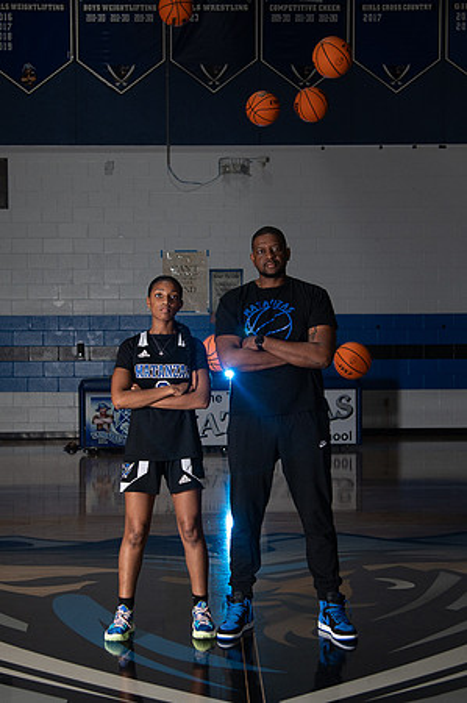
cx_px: 234
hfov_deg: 23.6
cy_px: 352
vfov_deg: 34.9
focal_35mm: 57
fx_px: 1120
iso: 640
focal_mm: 38
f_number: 4
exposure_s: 1/200
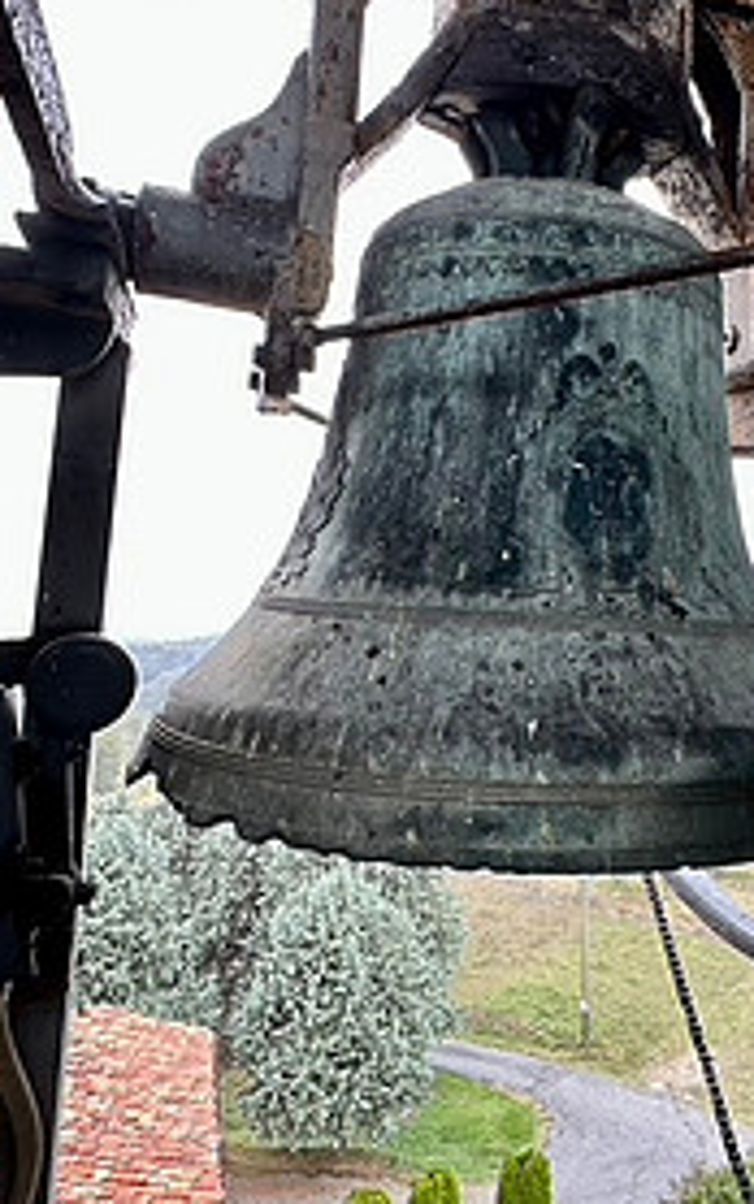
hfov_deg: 49.8
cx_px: 529
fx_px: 788
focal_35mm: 24
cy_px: 359
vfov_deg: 71.5
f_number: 2.2
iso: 100
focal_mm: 2.22
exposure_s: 1/99
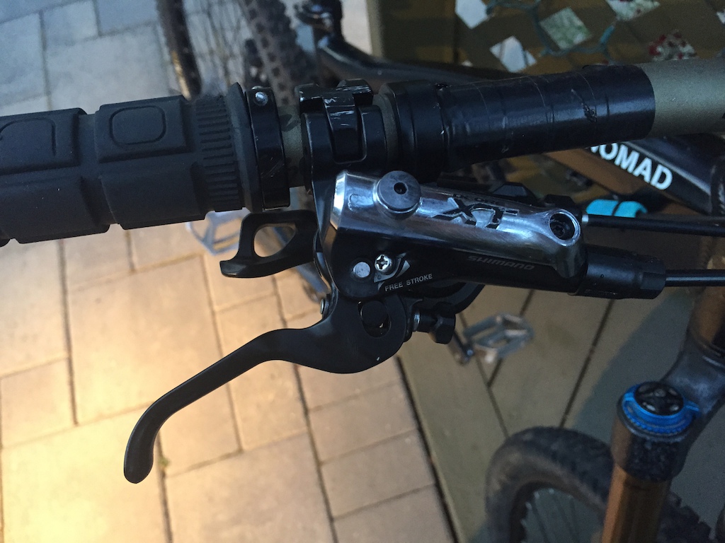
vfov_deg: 48.2
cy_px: 272
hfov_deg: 61.7
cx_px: 362
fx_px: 607
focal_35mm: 29
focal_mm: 4.15
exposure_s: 1/30
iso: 250
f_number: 2.2
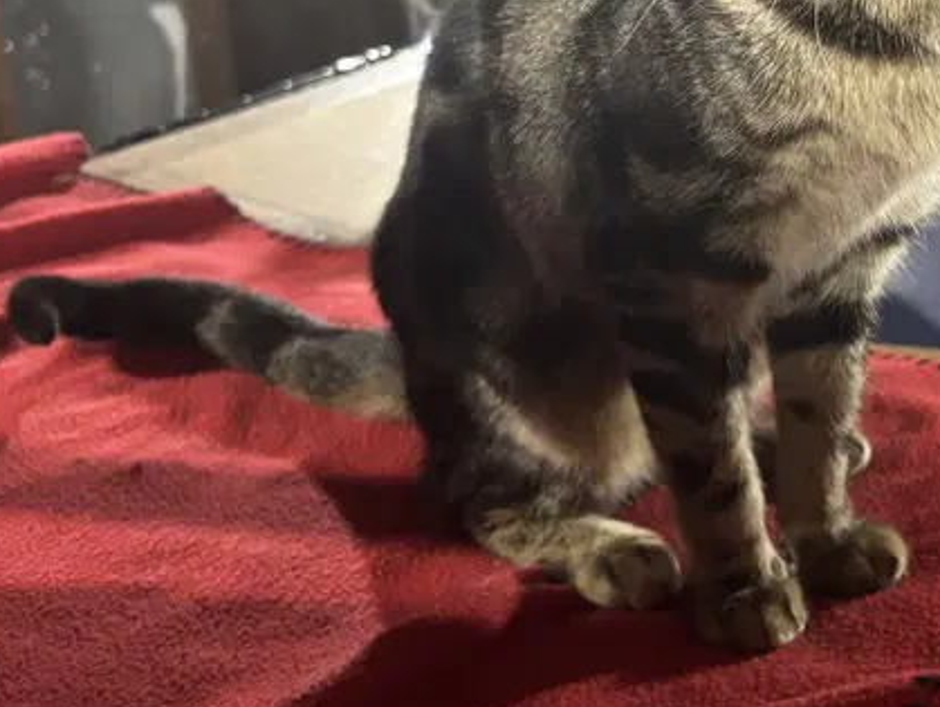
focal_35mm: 62
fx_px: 1685
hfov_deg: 30.3
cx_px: 767
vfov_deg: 23.5
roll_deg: +1.1
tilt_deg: -17.5
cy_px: 213
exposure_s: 1/60
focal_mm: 5.96
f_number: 1.6
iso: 400
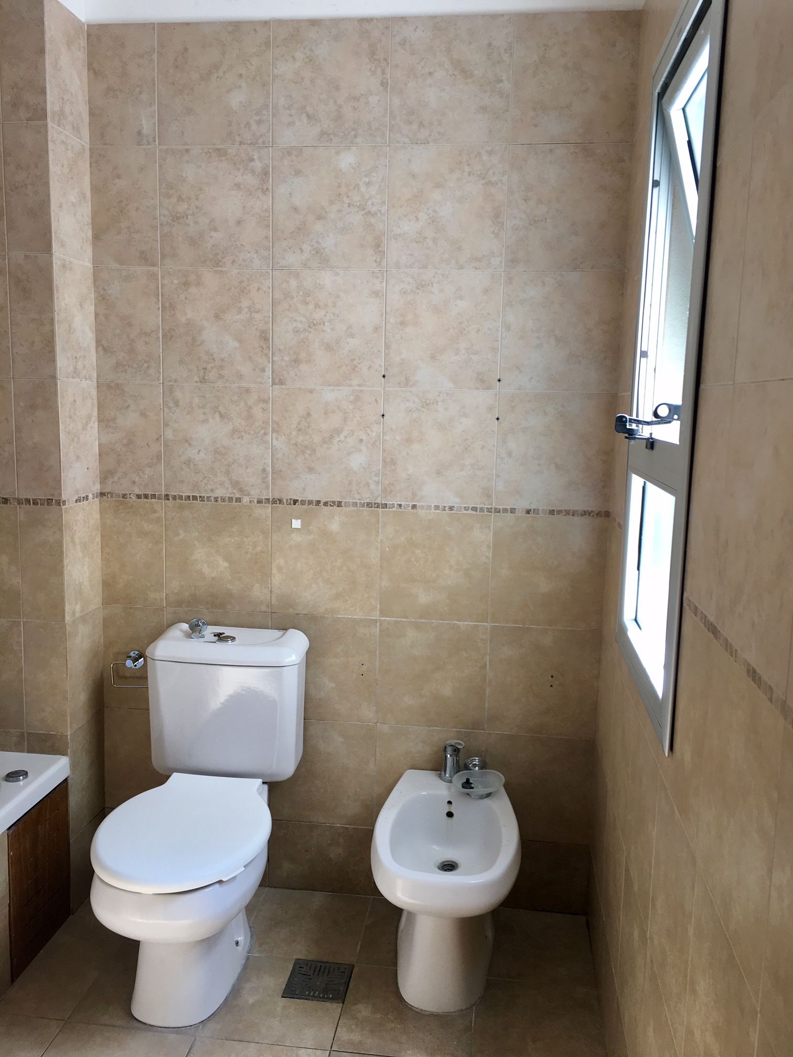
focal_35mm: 29
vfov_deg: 61.7
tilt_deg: -8.0
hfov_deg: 48.2
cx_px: 396
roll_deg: -1.4
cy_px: 528
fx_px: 886
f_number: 2.2
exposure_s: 1/50
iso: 25
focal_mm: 4.15
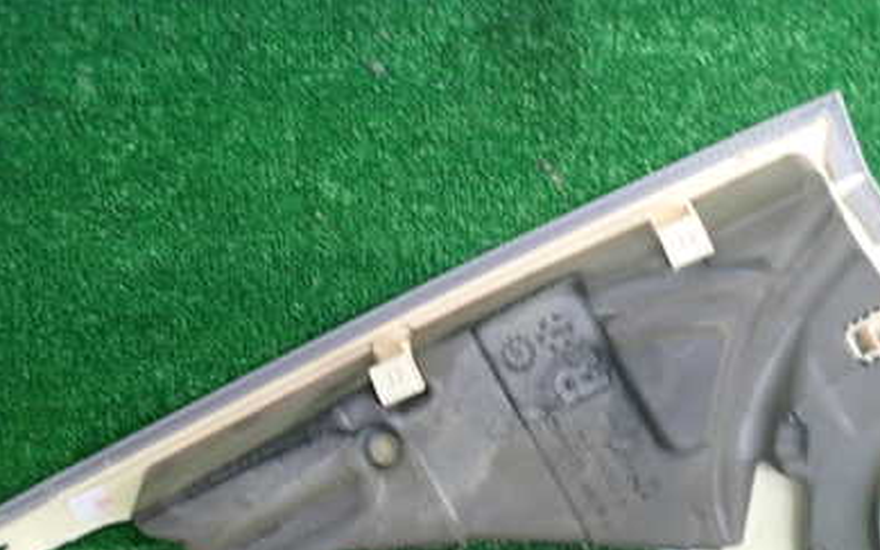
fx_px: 1175
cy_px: 360
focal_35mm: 49
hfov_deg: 41.0
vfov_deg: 26.2
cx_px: 491
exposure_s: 1/30
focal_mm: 5.4
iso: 200
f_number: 2.3
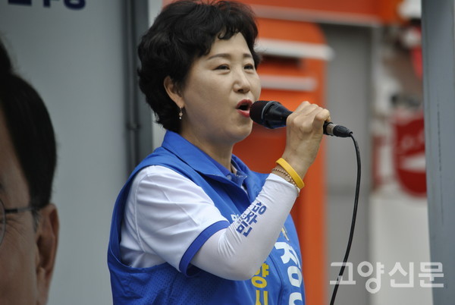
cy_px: 152
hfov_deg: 6.9
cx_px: 228
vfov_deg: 4.6
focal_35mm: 300
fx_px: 3797
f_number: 5
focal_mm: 200
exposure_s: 1/800
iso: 200
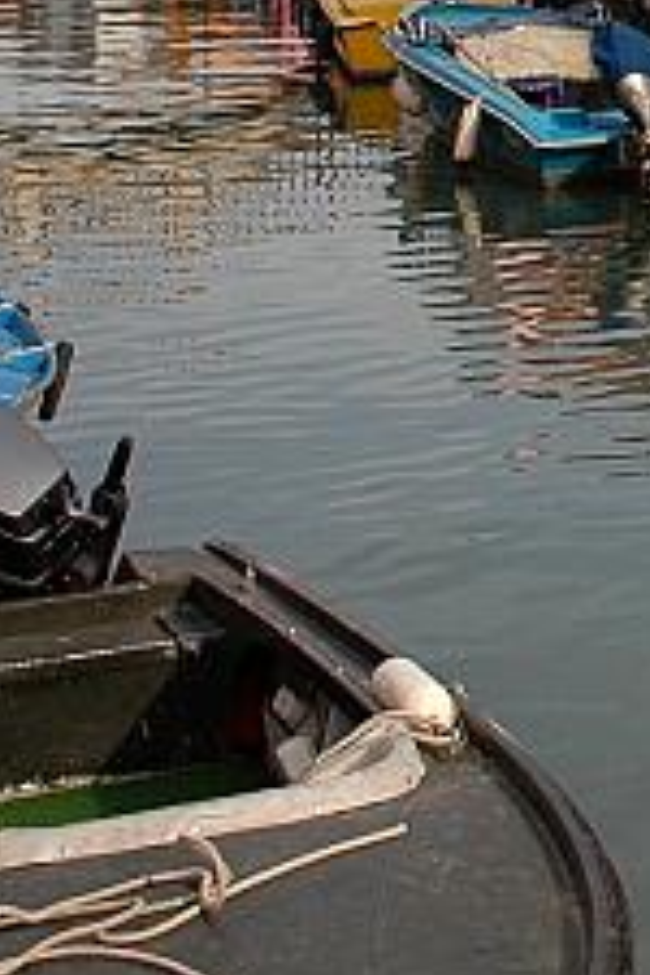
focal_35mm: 108
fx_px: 2925
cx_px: 1378
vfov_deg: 18.0
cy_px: -204
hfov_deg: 11.3
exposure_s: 1/320
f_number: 9
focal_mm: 18
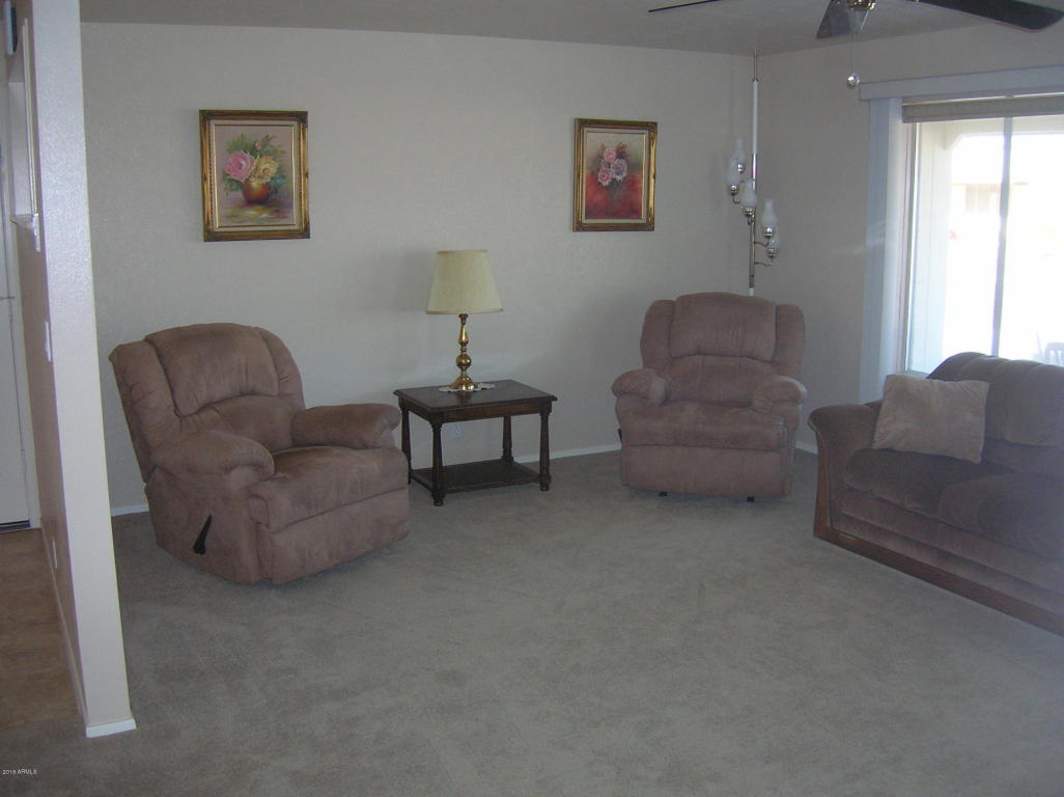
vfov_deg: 41.7
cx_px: 532
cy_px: 398
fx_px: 1044
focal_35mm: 34
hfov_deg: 54.0
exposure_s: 1/60.1
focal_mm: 5.7
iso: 110
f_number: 2.9
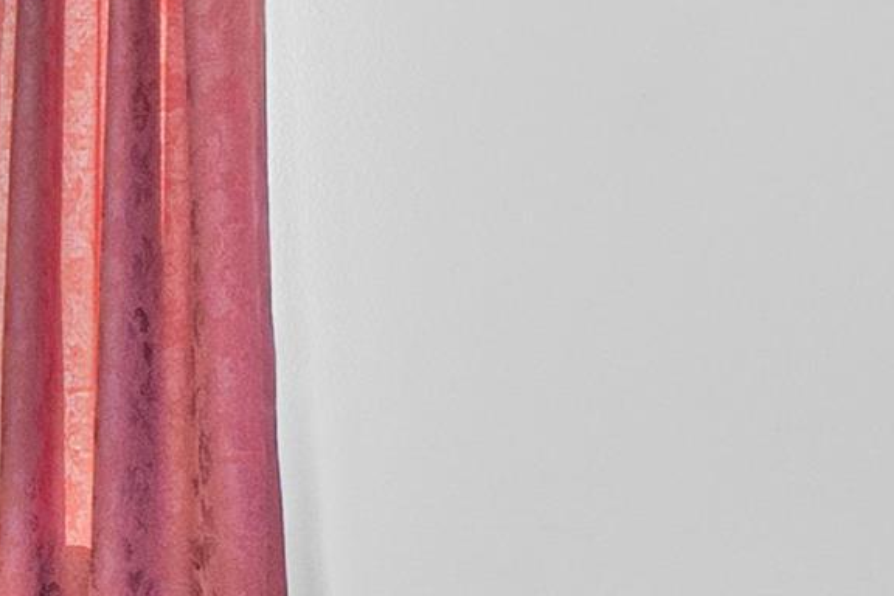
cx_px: -1043
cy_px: 298
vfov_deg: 17.1
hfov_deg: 16.6
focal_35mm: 80
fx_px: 1987
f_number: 8
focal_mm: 10
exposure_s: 1/30
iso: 800
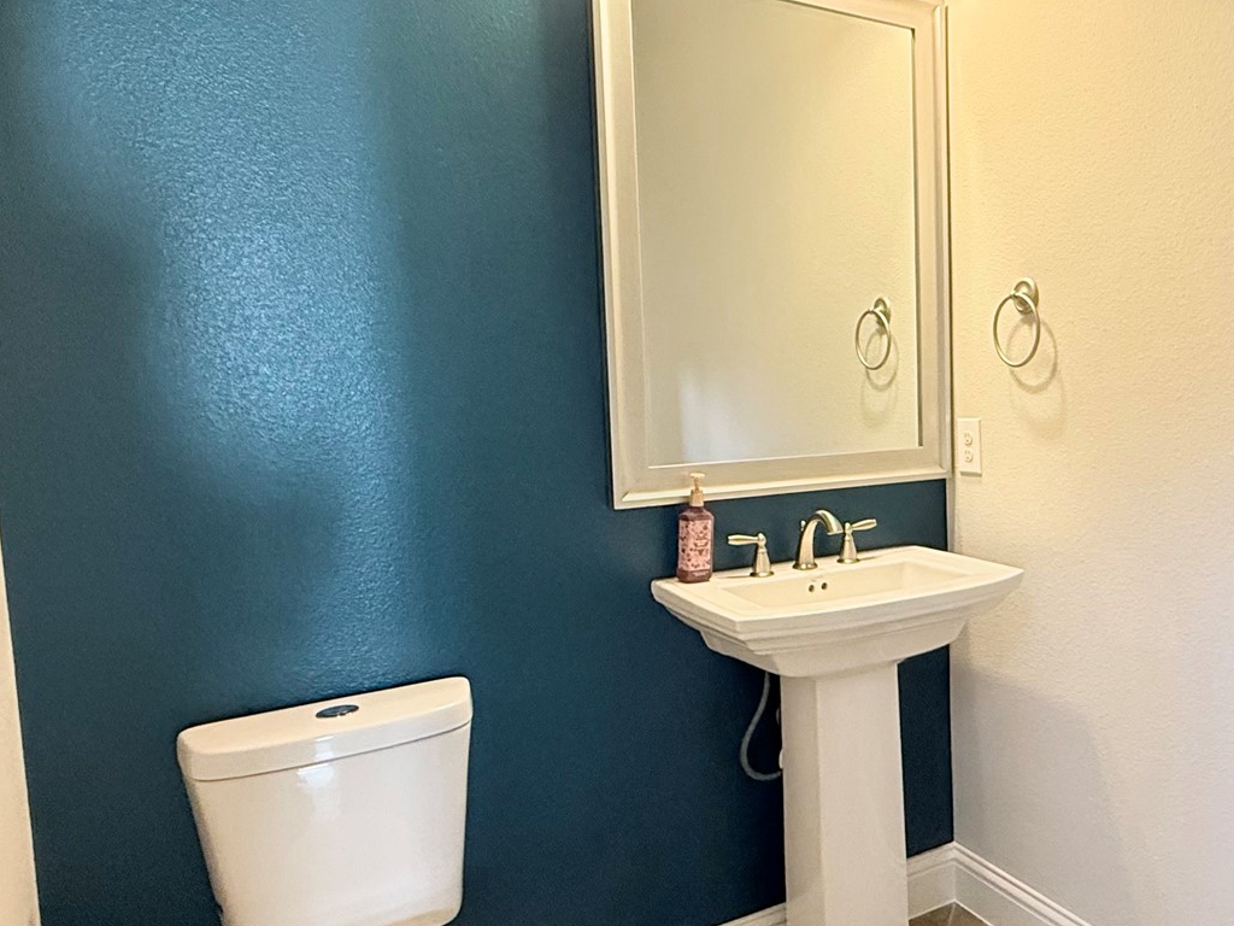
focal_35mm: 28
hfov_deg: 60.1
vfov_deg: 49.7
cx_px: 923
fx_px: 998
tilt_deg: -3.7
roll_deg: +1.7
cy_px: 459
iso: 400
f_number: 2.2
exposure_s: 1/60
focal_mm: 2.22
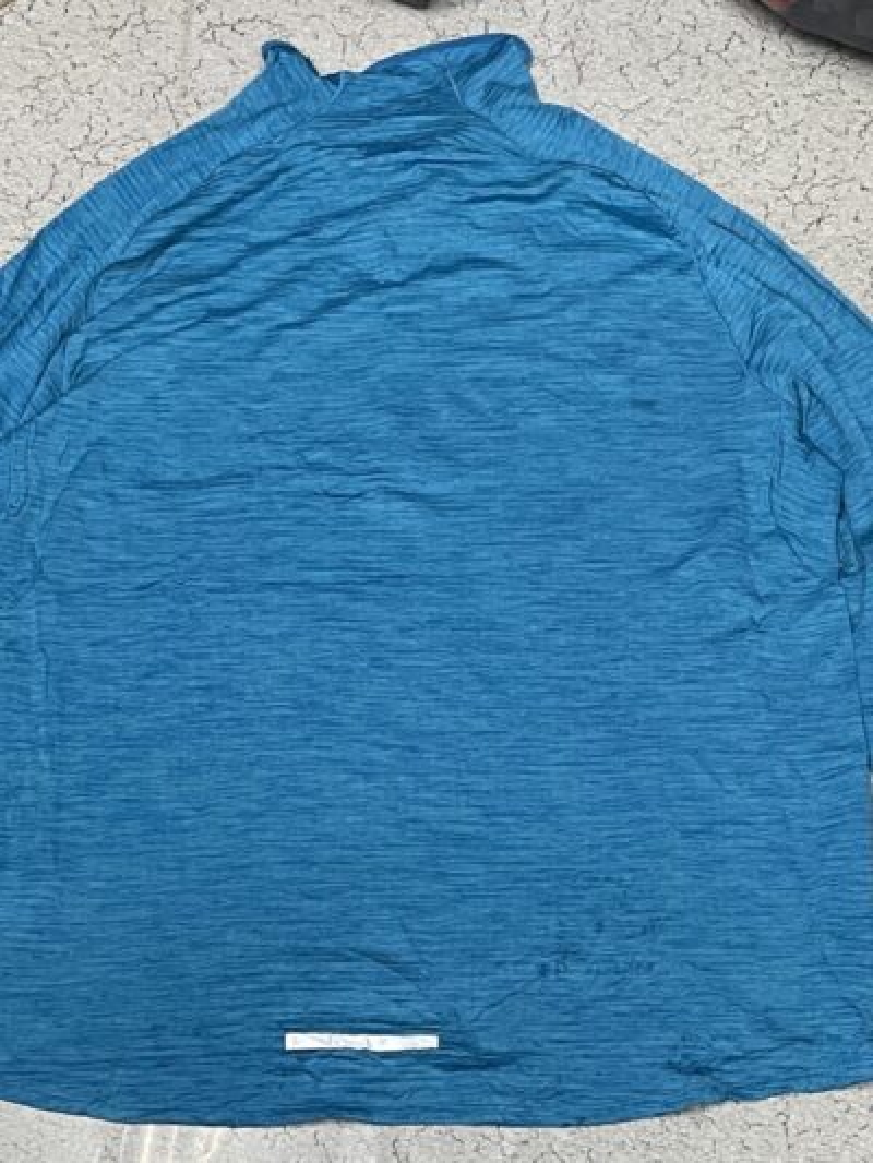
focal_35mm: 26
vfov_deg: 67.3
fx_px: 874
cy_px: 582
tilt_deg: -70.4
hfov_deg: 53.1
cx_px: 436
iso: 200
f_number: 1.6
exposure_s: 1/50
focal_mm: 4.2
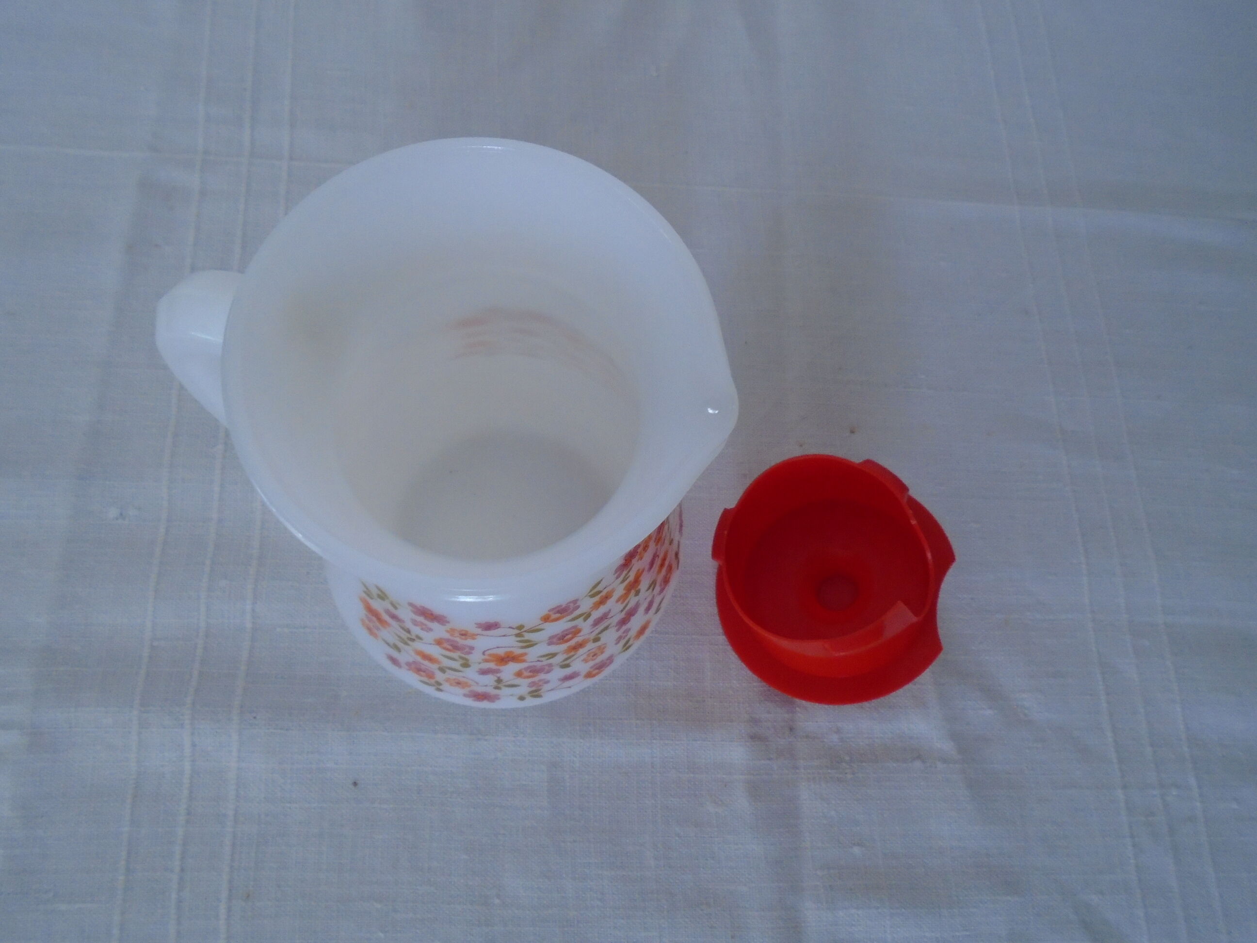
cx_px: 628
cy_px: 472
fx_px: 944
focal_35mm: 26
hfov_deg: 67.3
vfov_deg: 53.1
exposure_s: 1/50
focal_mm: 4.6
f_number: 3.2
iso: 250
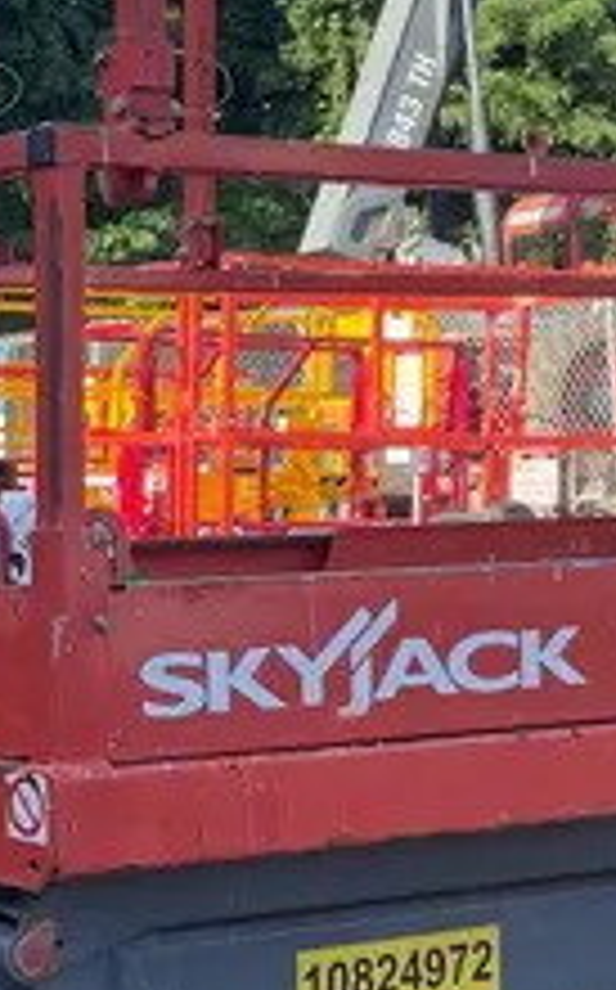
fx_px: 2478
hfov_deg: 13.6
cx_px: -193
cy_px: 650
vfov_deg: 22.5
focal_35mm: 92
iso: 32
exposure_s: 1/654
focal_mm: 4.2
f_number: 1.6
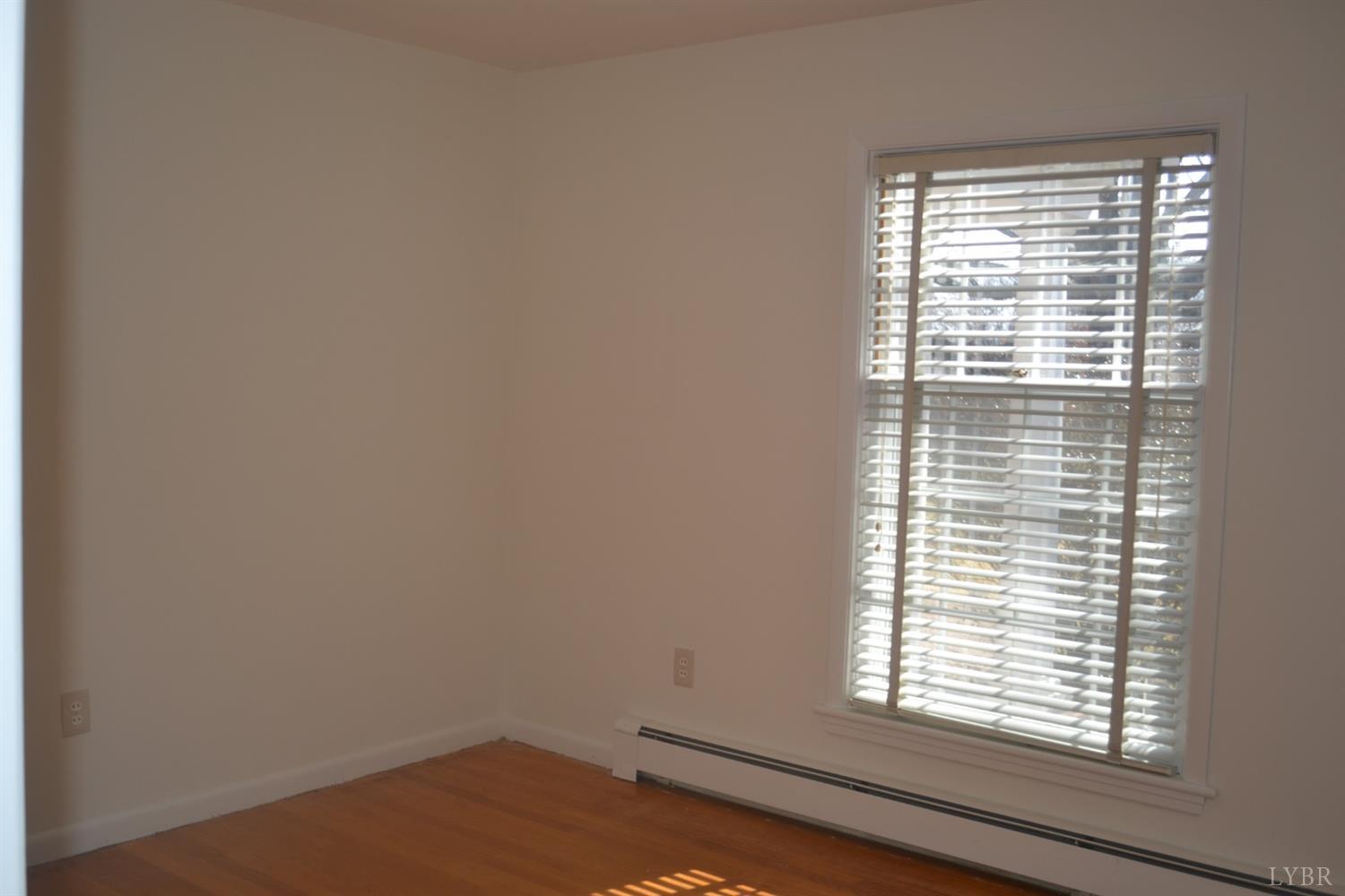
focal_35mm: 36
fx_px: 1345
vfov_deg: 36.9
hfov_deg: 53.1
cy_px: 448
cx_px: 672
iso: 100
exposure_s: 1/160
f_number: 4
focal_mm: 24
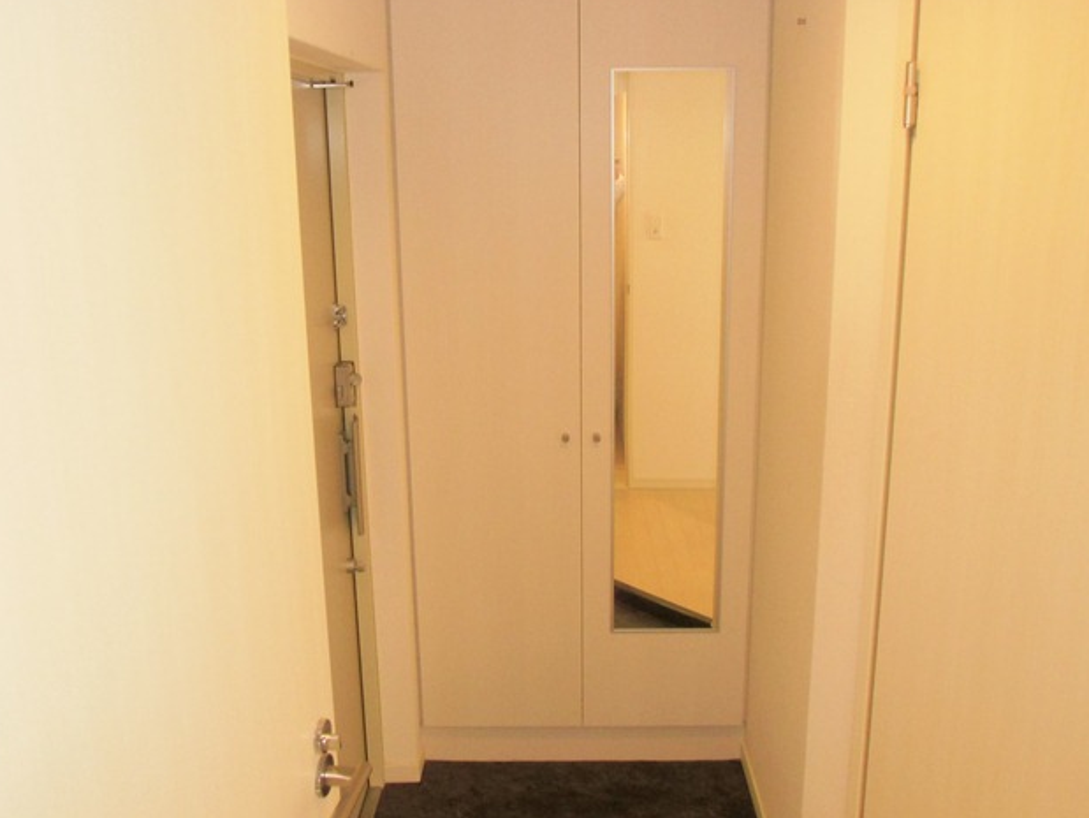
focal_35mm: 31
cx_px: 544
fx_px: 976
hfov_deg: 58.3
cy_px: 399
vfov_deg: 45.5
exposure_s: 1/25
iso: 400
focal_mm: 5.36
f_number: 3.5
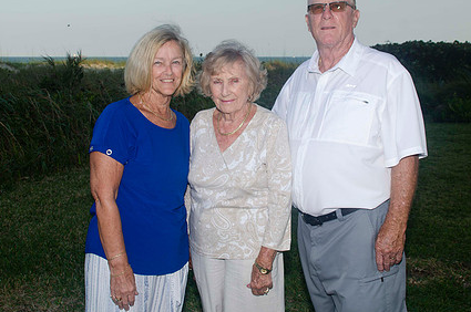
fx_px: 588
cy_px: 119
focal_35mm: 45
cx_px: 262
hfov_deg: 43.6
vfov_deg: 29.7
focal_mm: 22
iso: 100
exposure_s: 1/250
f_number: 7.1
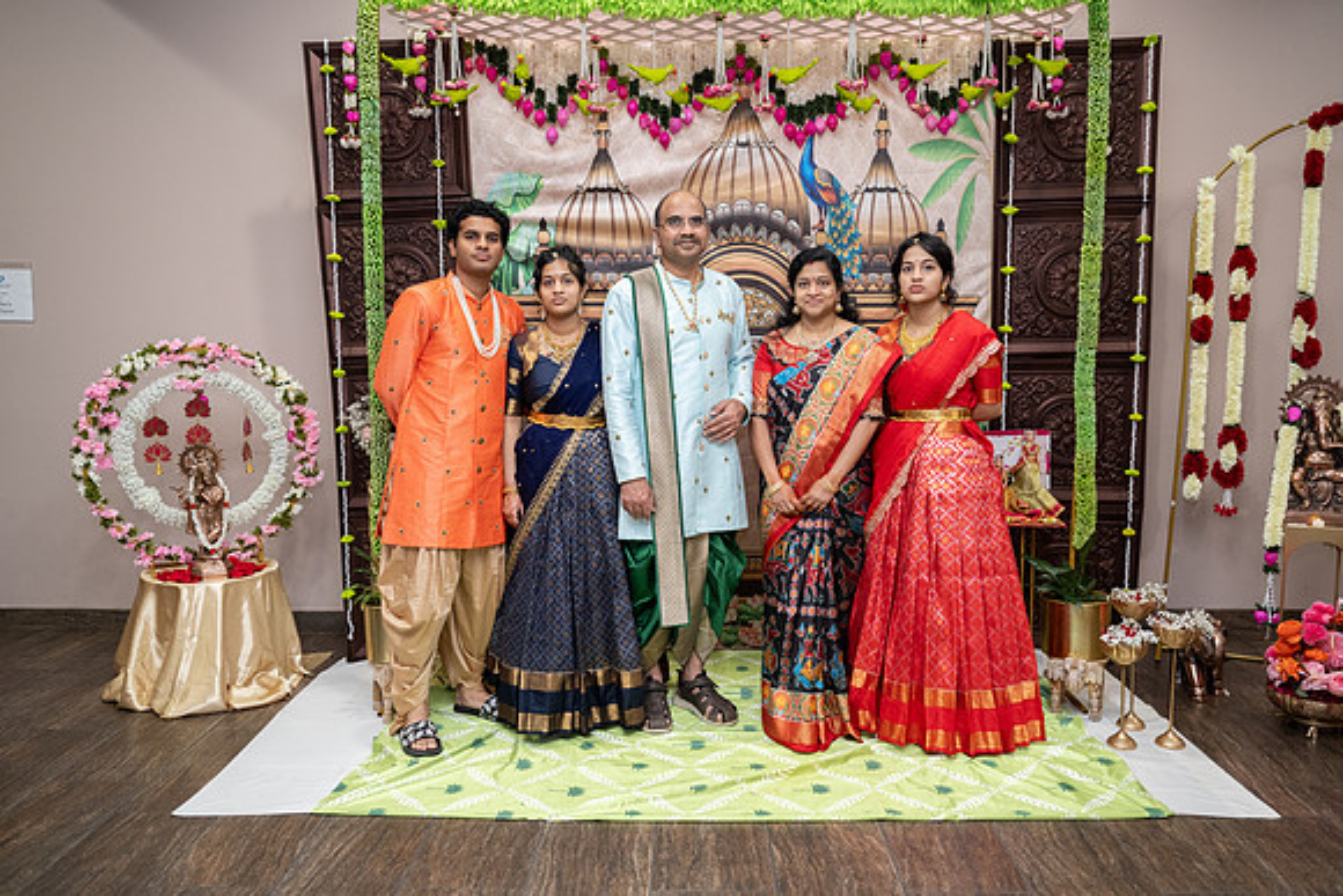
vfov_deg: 44.9
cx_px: 672
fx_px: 1084
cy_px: 448
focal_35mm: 29
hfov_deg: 63.6
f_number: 3.5
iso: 1000
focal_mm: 29
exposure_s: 1/160
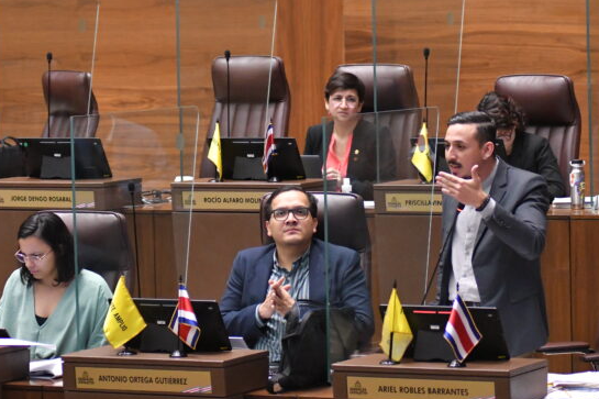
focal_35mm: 176
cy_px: 150
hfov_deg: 11.7
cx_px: 409
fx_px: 2927
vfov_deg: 7.8
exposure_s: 1/400
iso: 5000
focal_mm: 80
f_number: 2.8
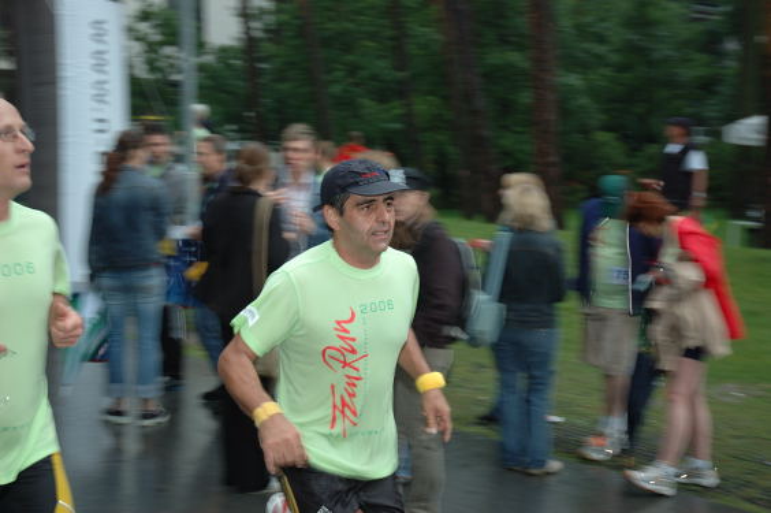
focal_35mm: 52
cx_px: 386
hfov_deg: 37.9
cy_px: 256
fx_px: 1123
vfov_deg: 25.7
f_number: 4.8
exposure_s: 1/90
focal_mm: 35
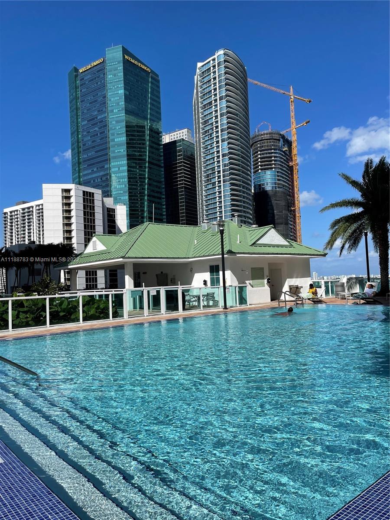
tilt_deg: +3.2
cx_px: 195
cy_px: 260
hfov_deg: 53.1
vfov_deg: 67.3
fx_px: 391
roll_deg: +1.6
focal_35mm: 26
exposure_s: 1/6579
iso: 32
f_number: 1.6
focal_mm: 5.1
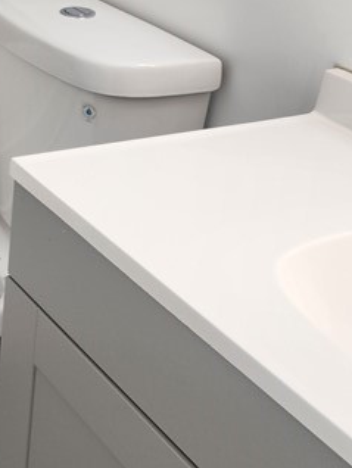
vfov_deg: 25.5
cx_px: -163
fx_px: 1002
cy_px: 46
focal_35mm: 74
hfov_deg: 18.0
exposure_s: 1/50
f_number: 1.8
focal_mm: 5.4
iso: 40
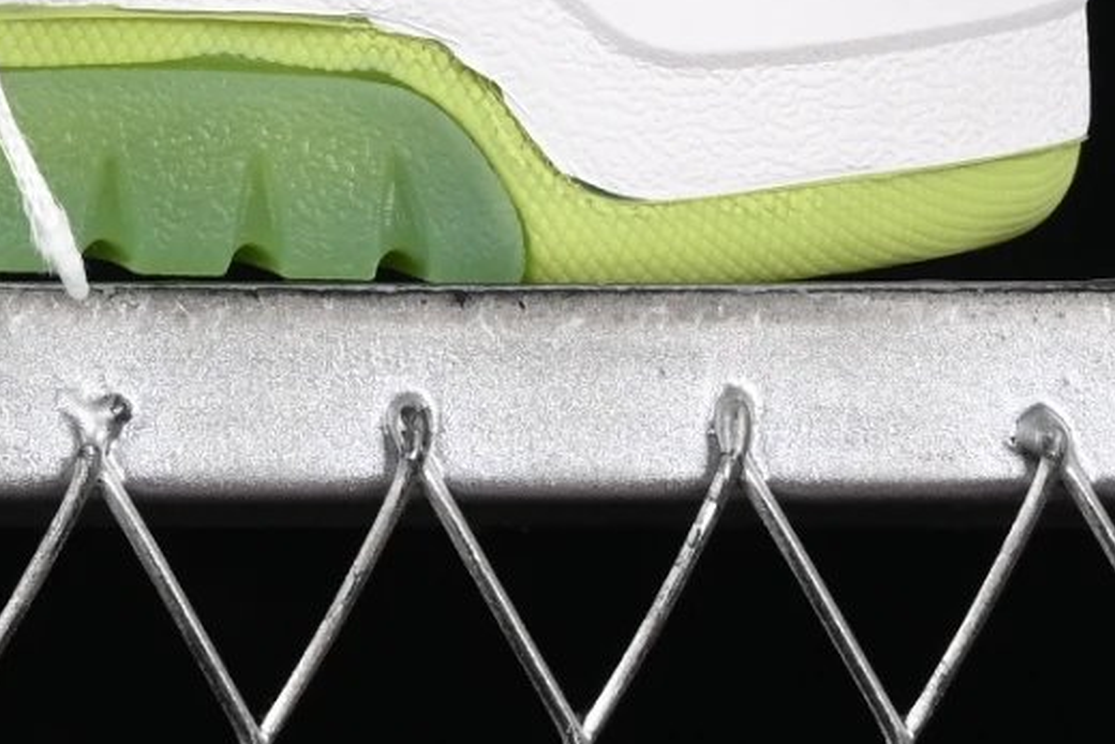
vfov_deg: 3.7
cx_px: -875
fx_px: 11431
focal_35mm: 369
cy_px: -809
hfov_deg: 5.5
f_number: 8
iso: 160
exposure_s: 1/80
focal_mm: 50
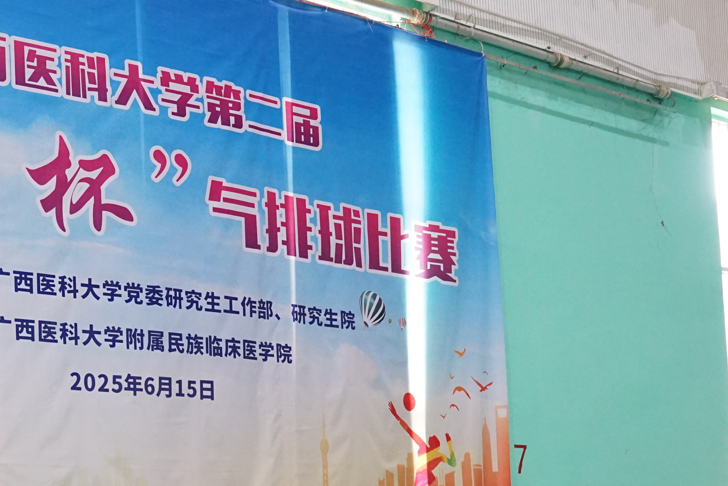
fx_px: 1112
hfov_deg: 34.7
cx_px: 112
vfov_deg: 23.4
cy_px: 510
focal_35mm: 55
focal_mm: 26
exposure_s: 1/80
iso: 4000
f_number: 5
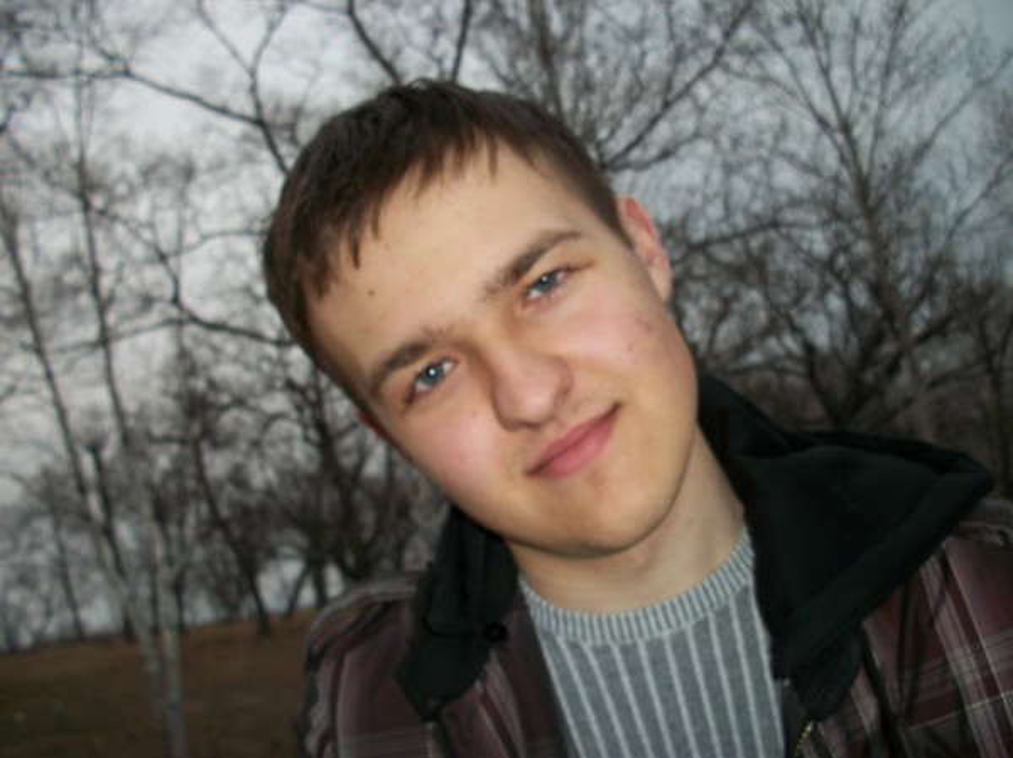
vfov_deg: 40.6
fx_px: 1023
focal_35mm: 35
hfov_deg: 52.7
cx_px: 506
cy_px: 379
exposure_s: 1/60
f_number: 3.1
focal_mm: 6.3
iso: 80
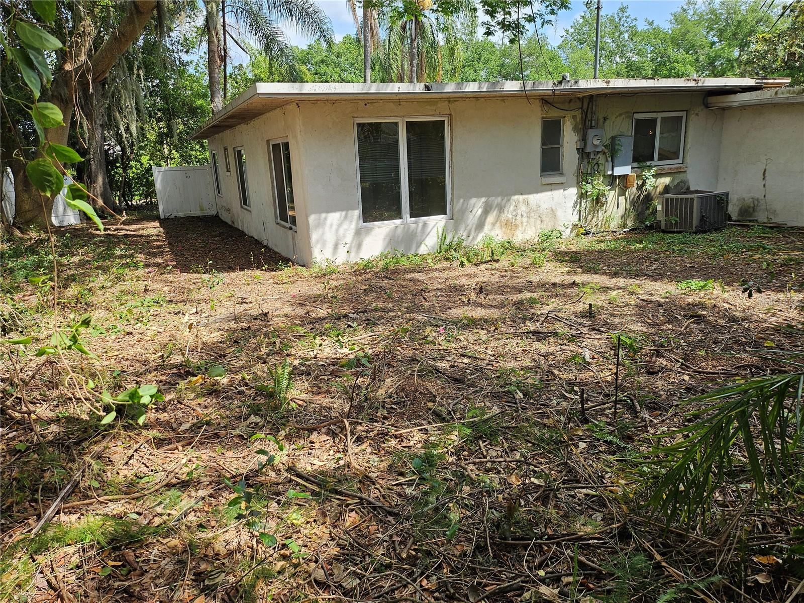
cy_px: 302
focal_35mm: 24
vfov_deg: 56.8
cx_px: 402
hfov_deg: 71.6
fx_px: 557
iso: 50
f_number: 1.8
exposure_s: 1/1087
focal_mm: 5
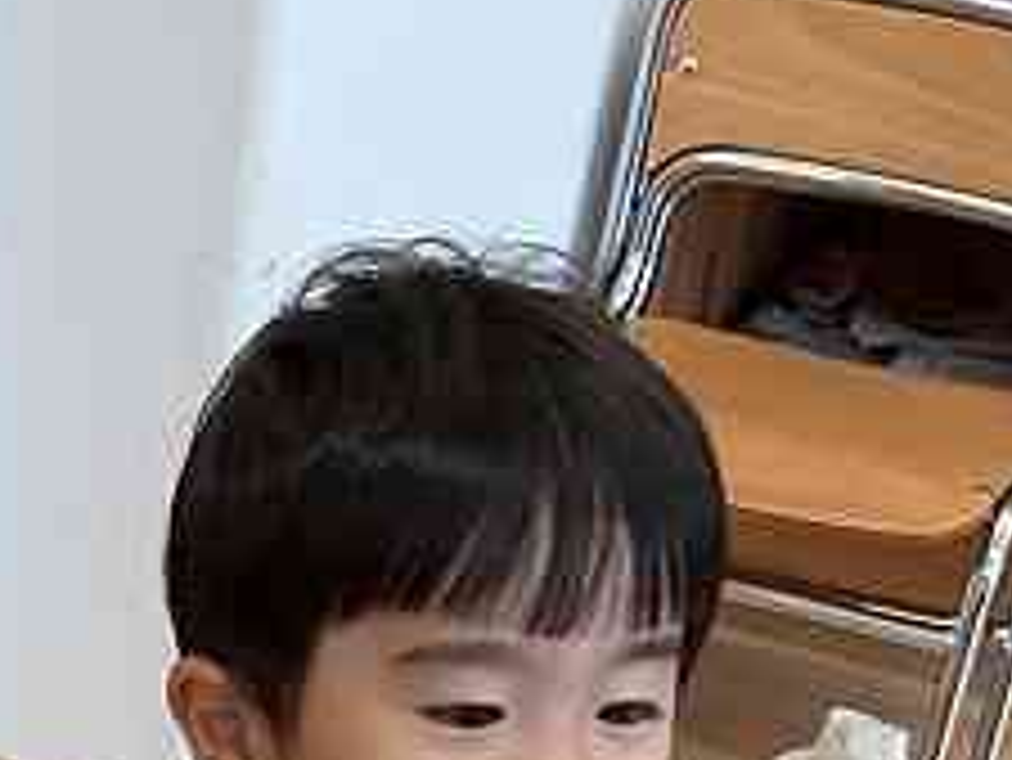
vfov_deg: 10.8
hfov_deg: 14.7
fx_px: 3773
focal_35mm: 129
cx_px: -252
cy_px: 1327
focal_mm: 3
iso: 50
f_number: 1.8
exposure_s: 1/120
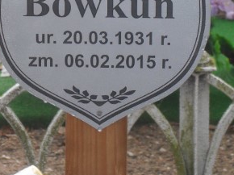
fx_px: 1567
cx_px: 106
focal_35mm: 232
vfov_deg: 6.4
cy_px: -6
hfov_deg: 8.5
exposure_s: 1/125
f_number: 5.8
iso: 100
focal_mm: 18.9
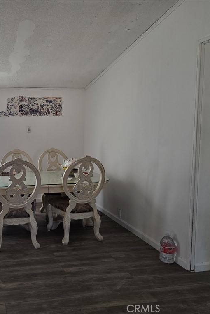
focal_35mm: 32
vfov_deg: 58.7
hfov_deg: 38.5
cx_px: 24
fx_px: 280
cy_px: 157
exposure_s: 1/180
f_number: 1.7
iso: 250
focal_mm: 6.3
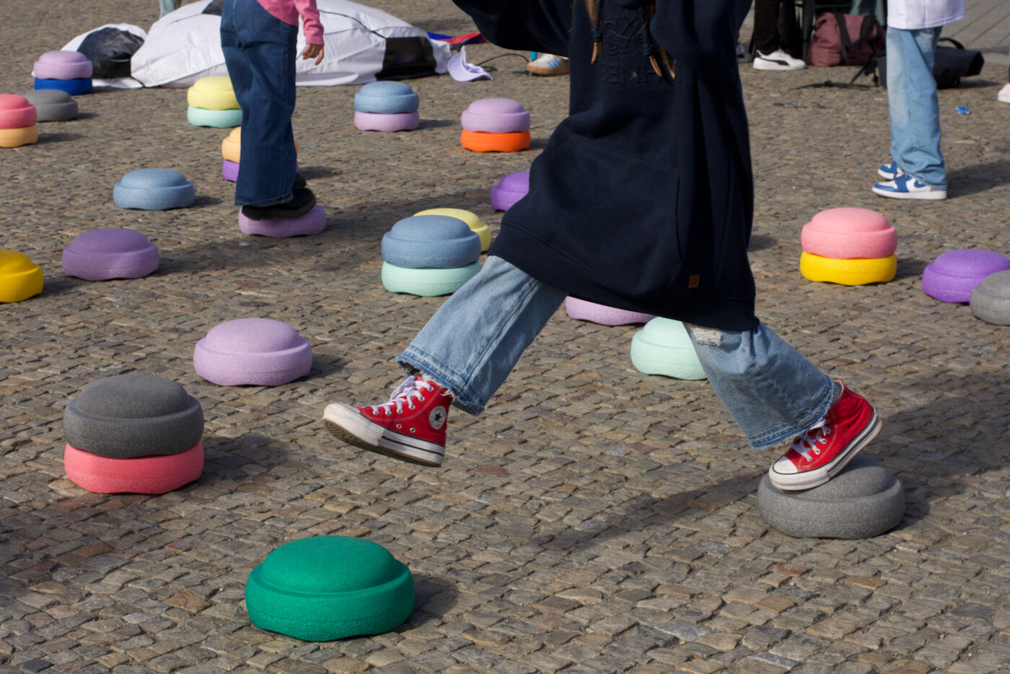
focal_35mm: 75
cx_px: 505
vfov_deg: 18.2
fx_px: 2104
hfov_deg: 27.0
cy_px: 337
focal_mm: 50
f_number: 13
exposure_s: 1/640
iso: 400
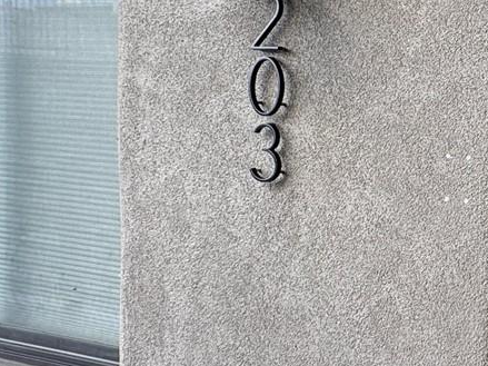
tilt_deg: -4.8
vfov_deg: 28.5
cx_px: 585
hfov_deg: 31.5
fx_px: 719
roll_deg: -2.9
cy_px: 150
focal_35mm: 51
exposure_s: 1/99
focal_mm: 2.22
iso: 80
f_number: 2.2
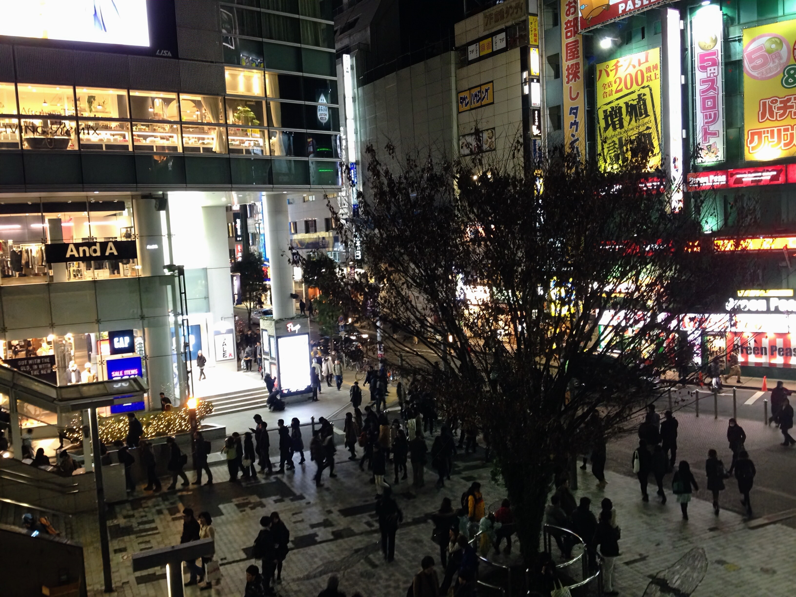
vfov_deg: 40.7
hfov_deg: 52.6
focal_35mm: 35
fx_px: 805
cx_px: 398
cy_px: 298
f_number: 2.4
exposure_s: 1/20
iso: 200
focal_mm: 4.28
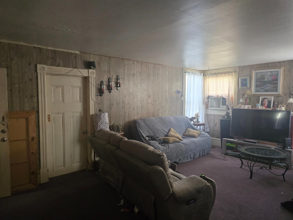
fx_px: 195
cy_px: 110
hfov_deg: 73.9
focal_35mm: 23
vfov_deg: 58.9
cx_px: 146
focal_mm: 6.3
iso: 1000
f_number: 1.7
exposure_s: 1/120
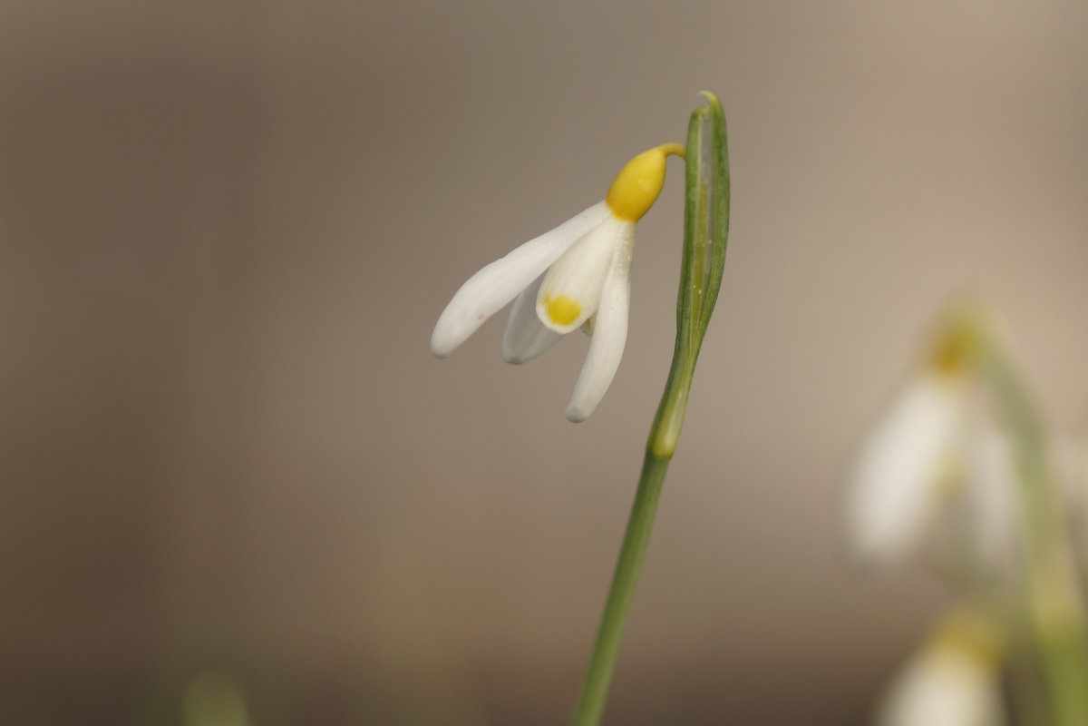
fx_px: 4533
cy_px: 363
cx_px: 544
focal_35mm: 150
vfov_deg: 9.1
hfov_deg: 13.7
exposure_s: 1/1250
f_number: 2.8
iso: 100
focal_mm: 100
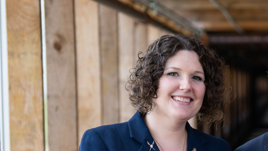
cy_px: 142
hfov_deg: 12.8
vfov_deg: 7.2
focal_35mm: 167
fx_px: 1187
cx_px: 238
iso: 500
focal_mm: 70
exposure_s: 1/200
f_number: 2.8
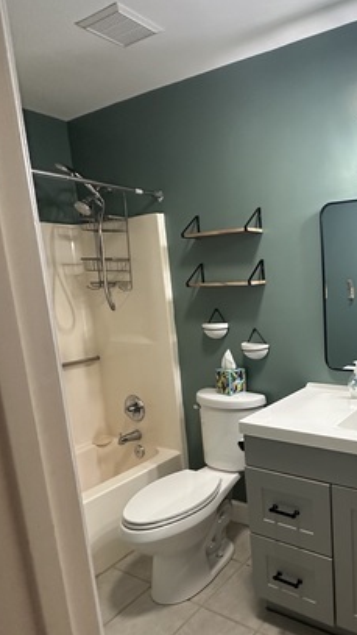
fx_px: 421
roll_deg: +2.8
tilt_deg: -11.3
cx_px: 318
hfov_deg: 42.4
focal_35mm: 25
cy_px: 358
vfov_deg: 73.7
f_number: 2.2
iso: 250
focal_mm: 2.22
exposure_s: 1/120
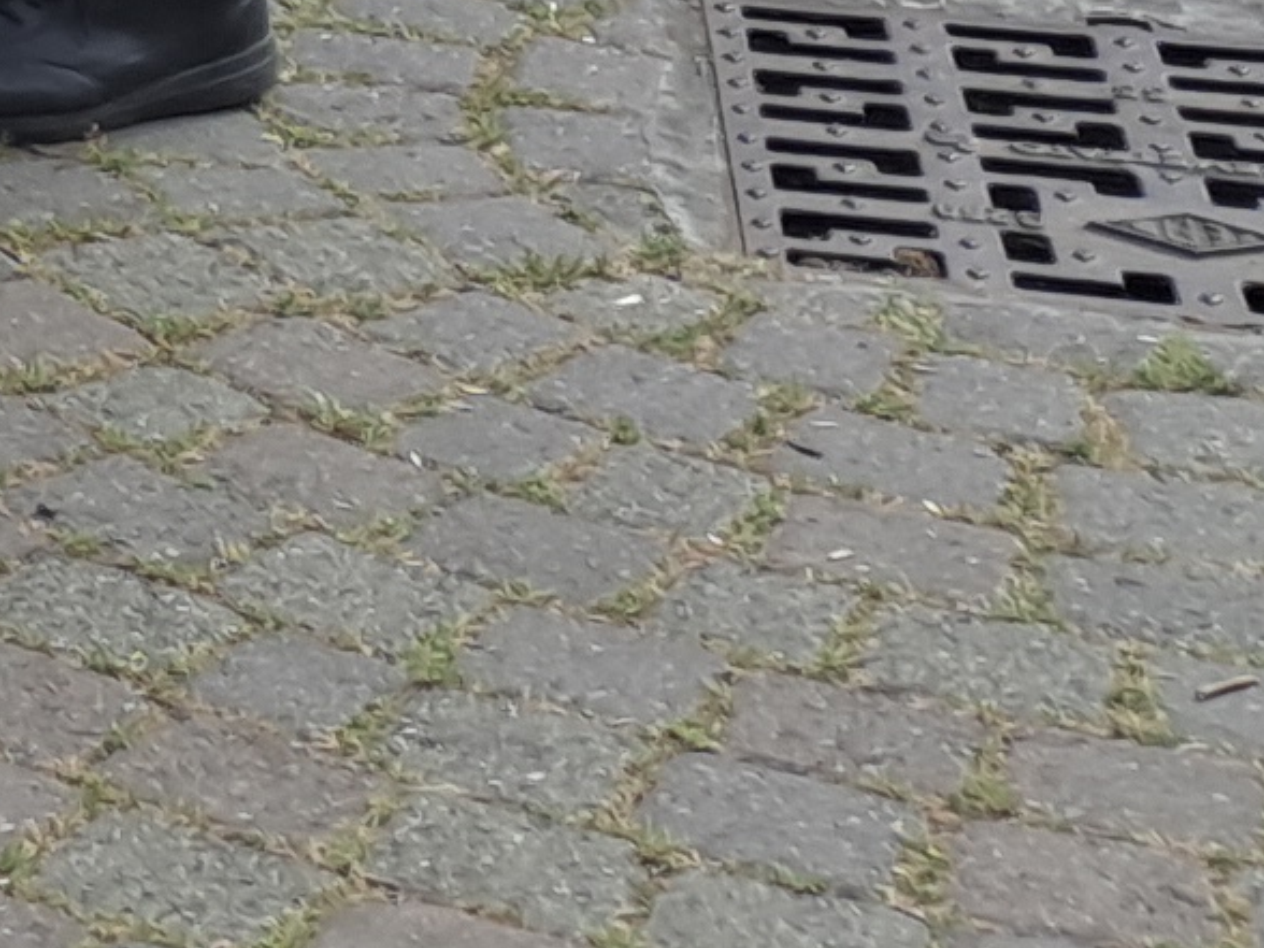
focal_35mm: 170
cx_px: -2019
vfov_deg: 7.9
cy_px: -1550
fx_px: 6208
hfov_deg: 9.9
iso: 32
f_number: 1.8
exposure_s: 1/354
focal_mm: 4.65
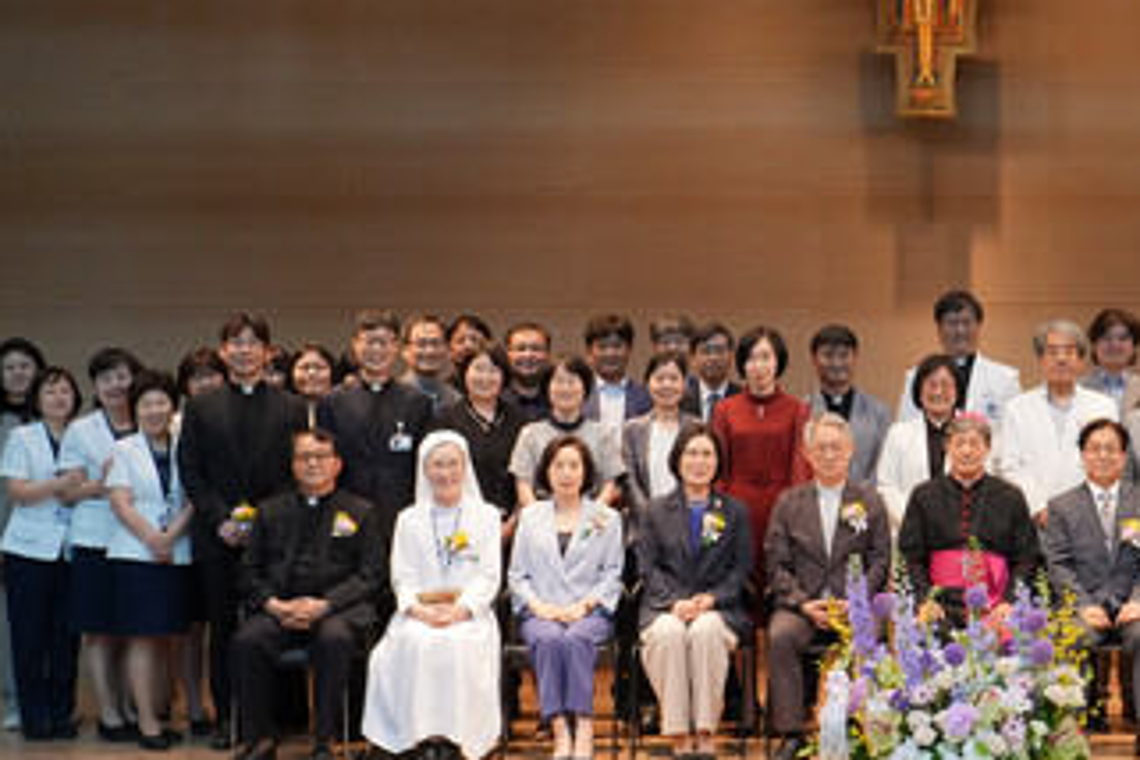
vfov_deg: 23.4
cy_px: 423
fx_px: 1837
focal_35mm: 58
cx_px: 948
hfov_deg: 33.3
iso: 2500
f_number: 13
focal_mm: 31
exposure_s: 1/40
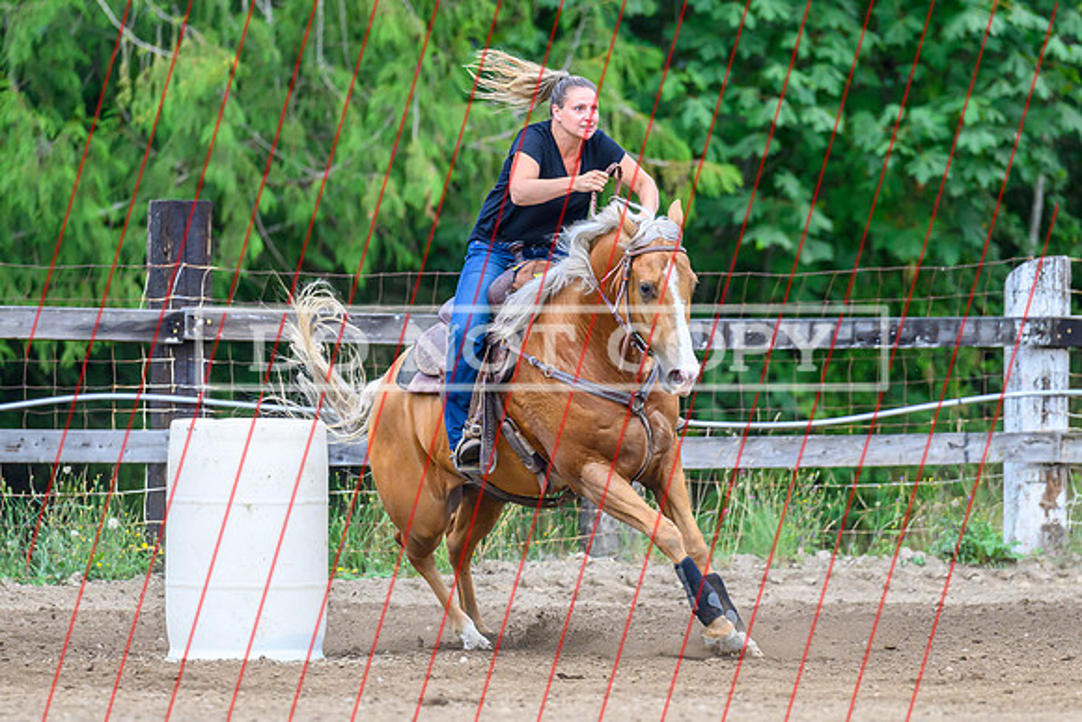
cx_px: 397
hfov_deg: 5.7
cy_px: 447
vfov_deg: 3.8
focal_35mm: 360
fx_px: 10809
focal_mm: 200
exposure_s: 1/1600
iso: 1600
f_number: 3.2
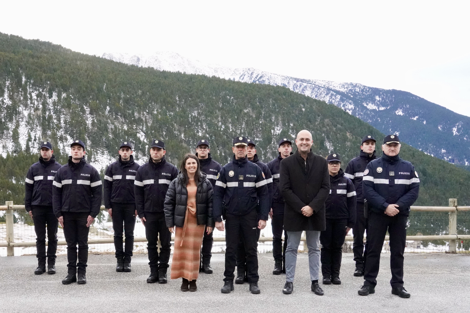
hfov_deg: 55.8
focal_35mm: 34
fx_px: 444
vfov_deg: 38.9
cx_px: 235
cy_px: 156
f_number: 13
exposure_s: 1/1250
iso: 12800
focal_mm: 34
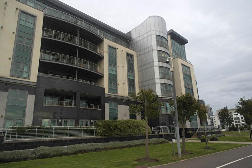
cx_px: 126
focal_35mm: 24
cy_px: 84
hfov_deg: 73.7
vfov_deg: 53.2
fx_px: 168
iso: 100
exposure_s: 1/80
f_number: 2.8
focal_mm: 16
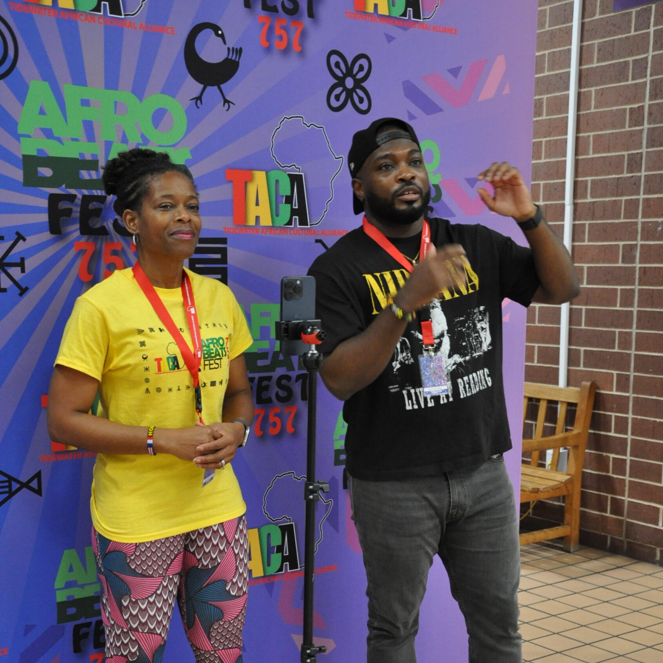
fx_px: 1170
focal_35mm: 54
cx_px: 330
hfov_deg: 31.6
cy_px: 464
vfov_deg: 31.3
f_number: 4
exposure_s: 1/30
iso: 1600
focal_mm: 28
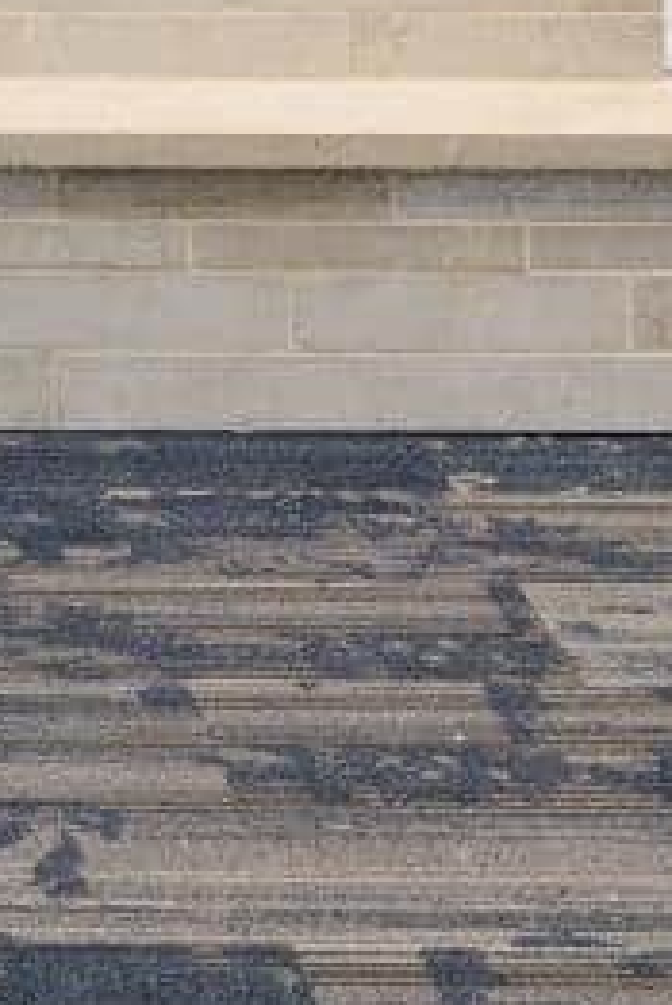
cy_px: -664
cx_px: -432
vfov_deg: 19.3
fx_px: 2405
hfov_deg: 14.5
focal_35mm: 86
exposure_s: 1/40
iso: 400
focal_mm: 22
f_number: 5.6
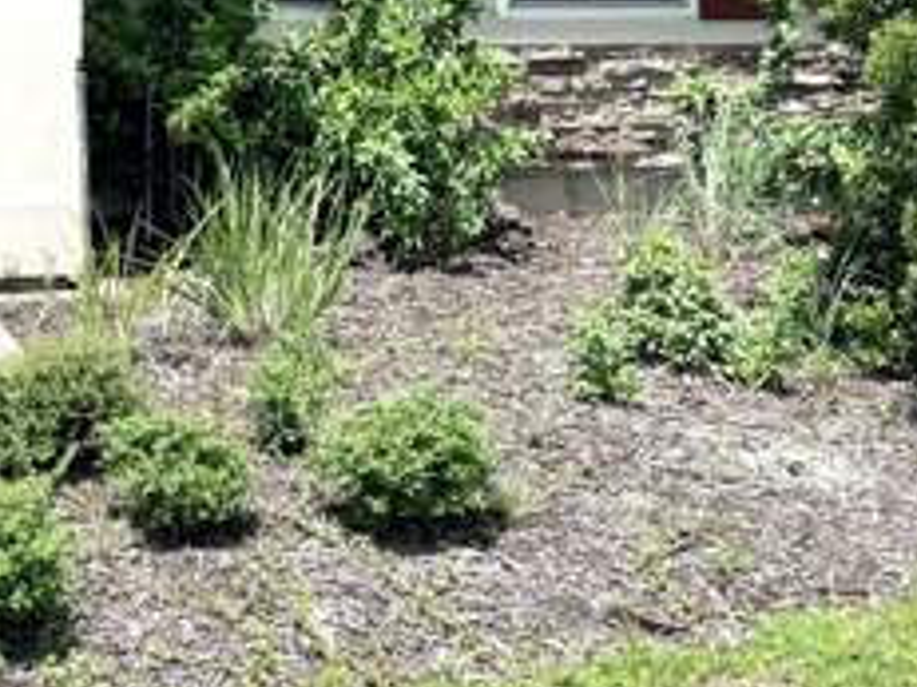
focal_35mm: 83
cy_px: -123
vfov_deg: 17.0
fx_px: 2198
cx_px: 56
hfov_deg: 22.9
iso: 80
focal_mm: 6.76
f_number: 1.78
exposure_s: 1/4405
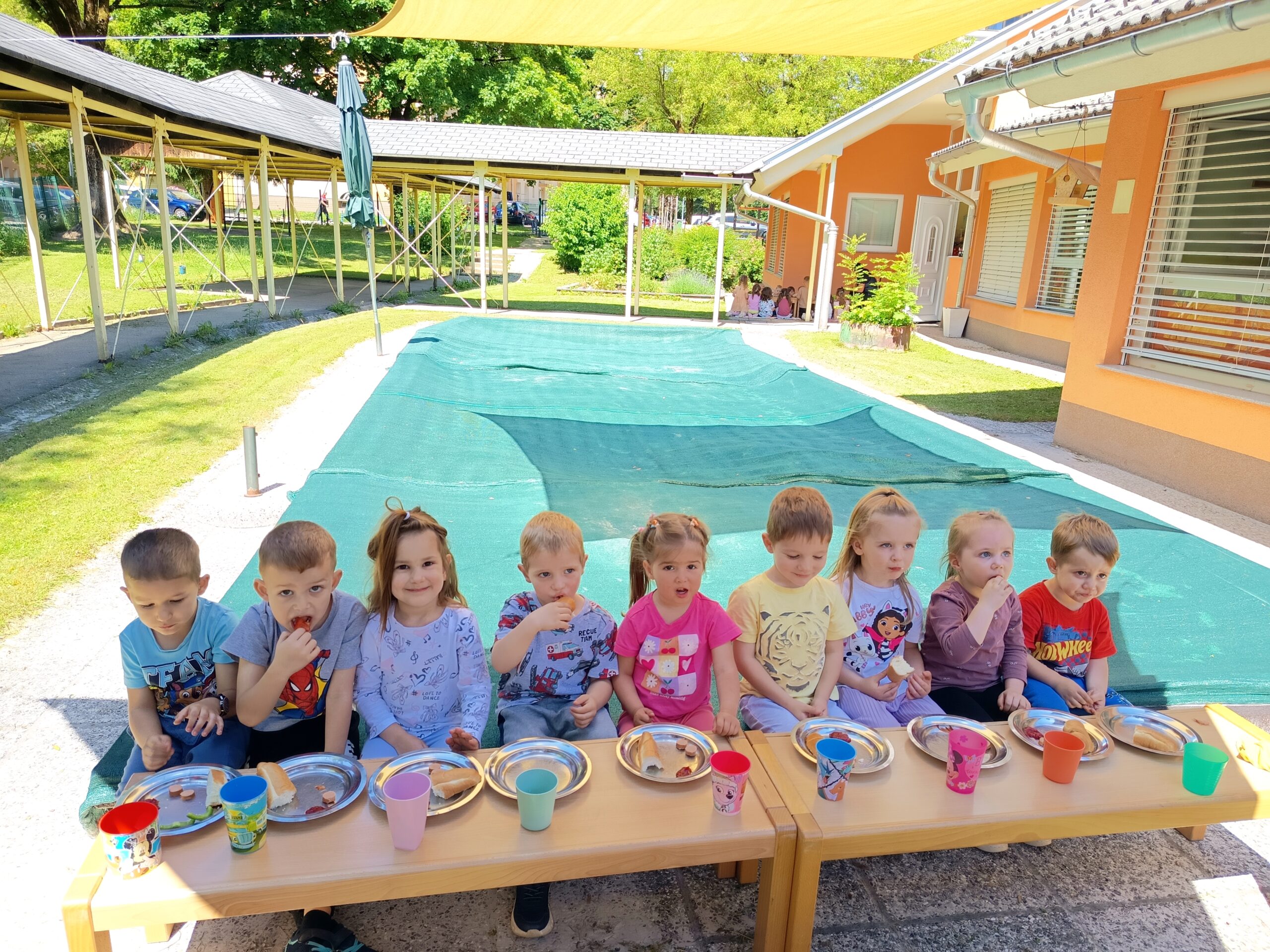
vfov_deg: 56.8
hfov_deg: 71.6
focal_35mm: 24
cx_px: 635
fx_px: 881
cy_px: 476
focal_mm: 5.27
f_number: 1.7
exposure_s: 1/117
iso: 50
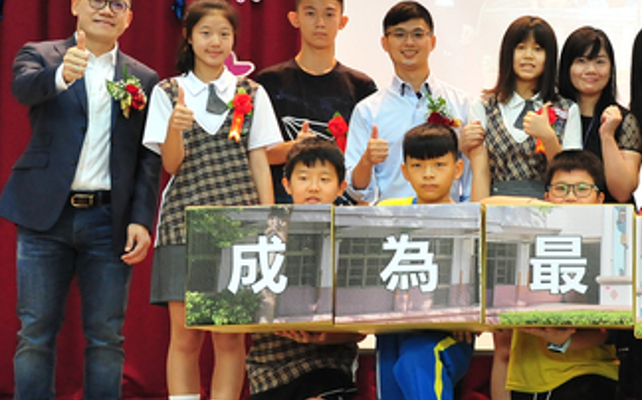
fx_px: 1346
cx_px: 648
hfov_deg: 25.4
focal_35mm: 77
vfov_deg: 16.9
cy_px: 183
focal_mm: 35
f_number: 5
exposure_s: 1/80
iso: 3200
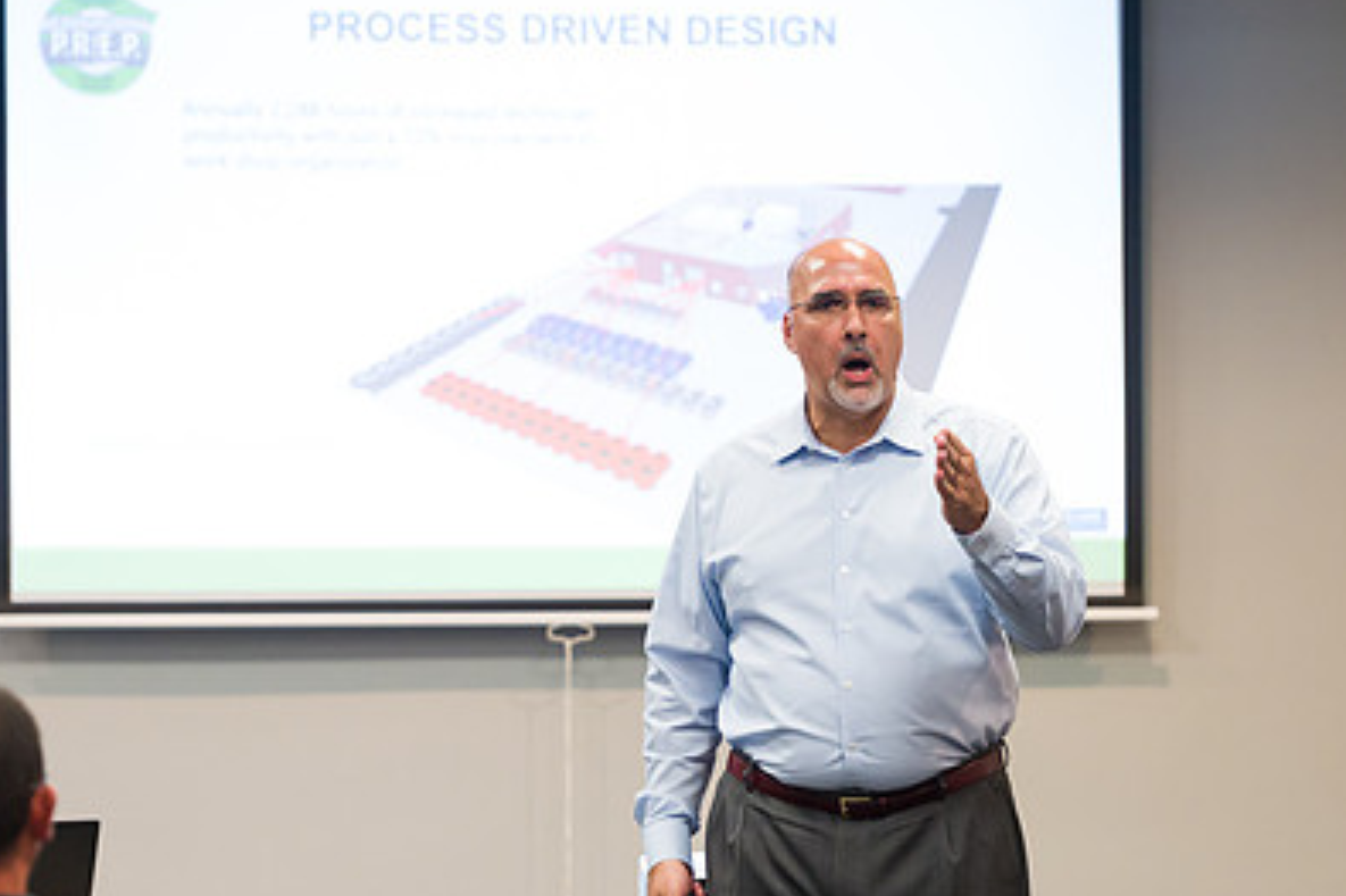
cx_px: 641
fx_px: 8782
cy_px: 610
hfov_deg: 8.8
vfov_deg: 5.8
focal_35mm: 235
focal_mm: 160
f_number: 3.2
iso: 2500
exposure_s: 1/125
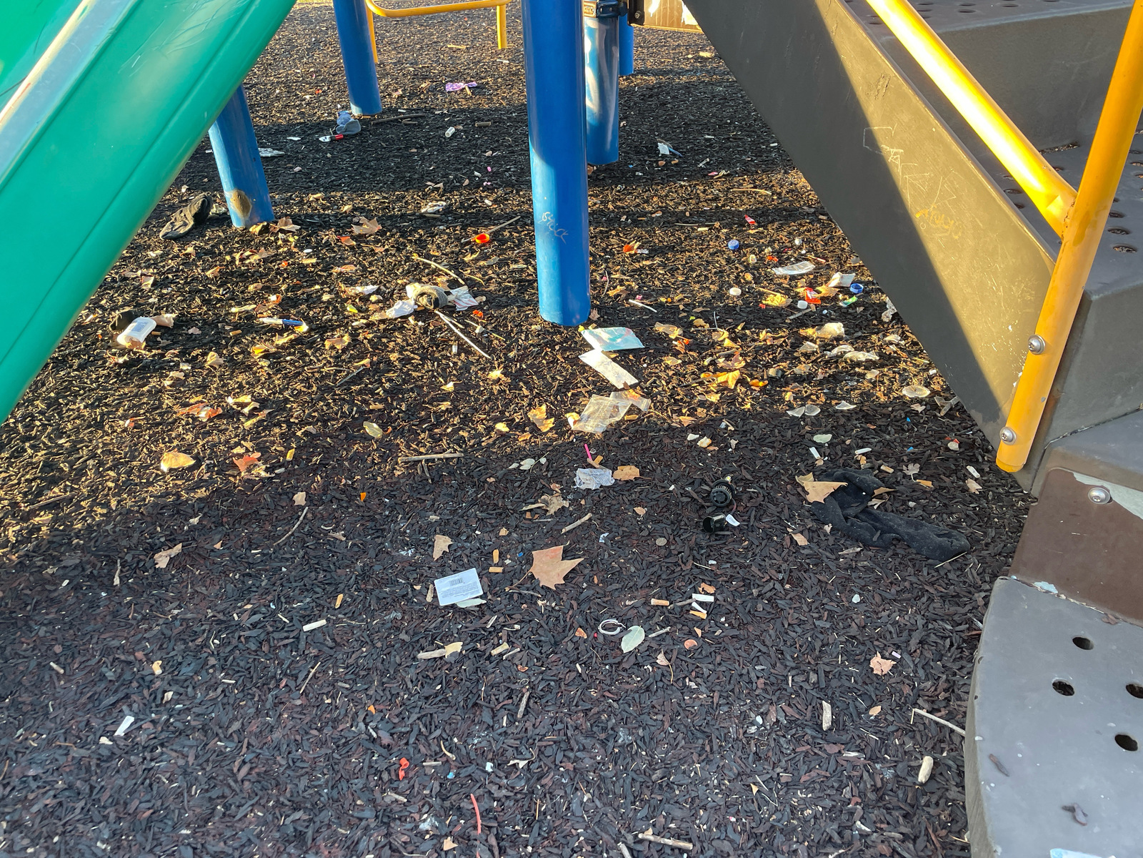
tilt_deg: -36.6
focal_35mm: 26
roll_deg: +2.8
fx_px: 859
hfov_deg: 67.3
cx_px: 572
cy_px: 429
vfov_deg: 53.1
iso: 100
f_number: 1.6
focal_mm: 4.2
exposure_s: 1/121
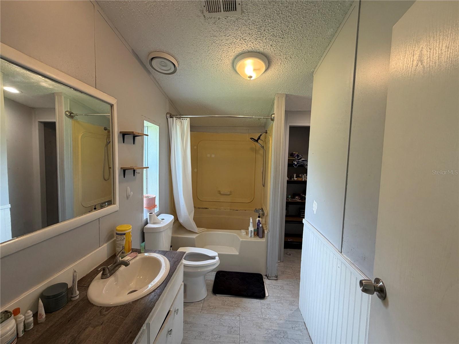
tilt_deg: -4.1
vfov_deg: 85.7
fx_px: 186
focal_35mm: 14
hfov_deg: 102.1
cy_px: 172
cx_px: 230
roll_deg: -1.2
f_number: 2.2
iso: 200
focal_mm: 2.22
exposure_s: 1/121
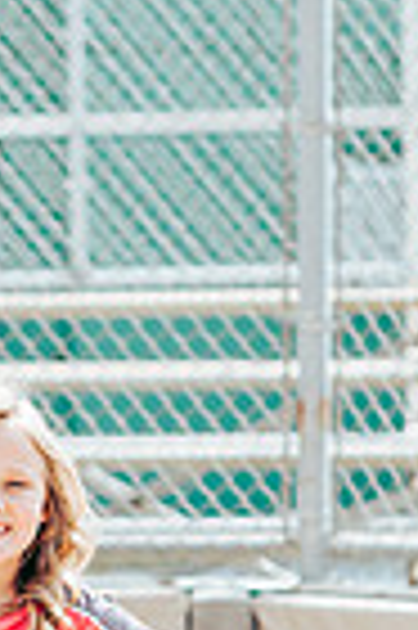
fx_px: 4766
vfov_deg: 7.5
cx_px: -103
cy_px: 842
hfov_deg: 5.0
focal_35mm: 273
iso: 160
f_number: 2.8
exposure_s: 1/1600
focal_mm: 85
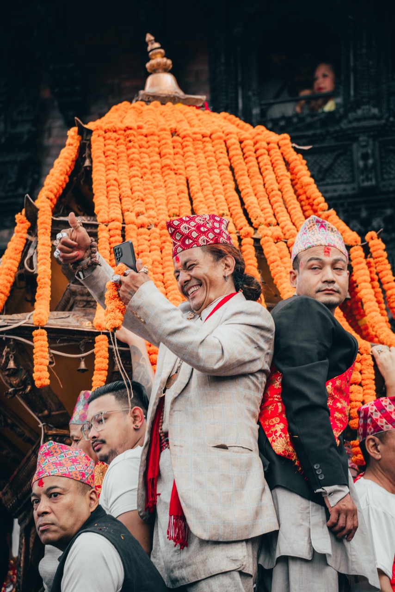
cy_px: 296
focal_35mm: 124
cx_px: 198
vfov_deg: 16.5
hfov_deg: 11.1
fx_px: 2040
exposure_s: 1/250
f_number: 5
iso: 500
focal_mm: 124
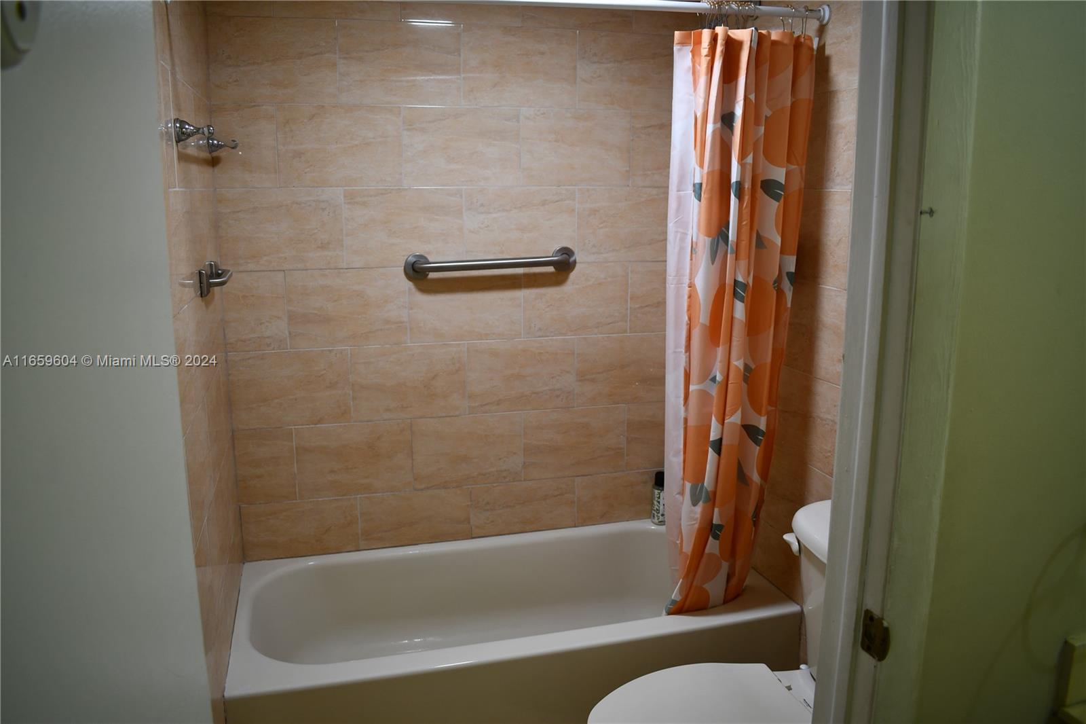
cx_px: 543
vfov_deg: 47.9
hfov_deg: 67.4
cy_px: 362
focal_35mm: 27
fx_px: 814
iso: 250
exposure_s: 1/50
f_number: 3.5
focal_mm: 18
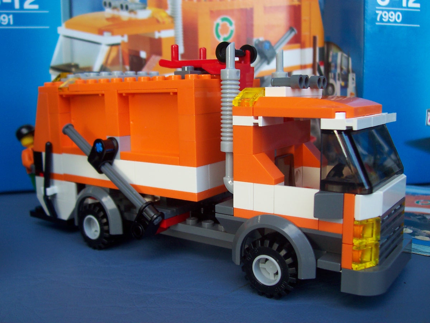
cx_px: 215
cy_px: 162
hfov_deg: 50.1
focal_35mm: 37
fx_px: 460
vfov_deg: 38.7
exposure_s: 1/125
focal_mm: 5.6
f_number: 2.8
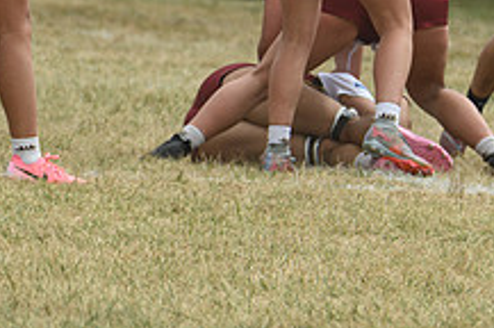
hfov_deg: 1.7
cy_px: 0
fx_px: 16497
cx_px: 303
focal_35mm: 1204
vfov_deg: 1.1
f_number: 5.6
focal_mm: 300
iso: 160
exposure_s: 1/1000
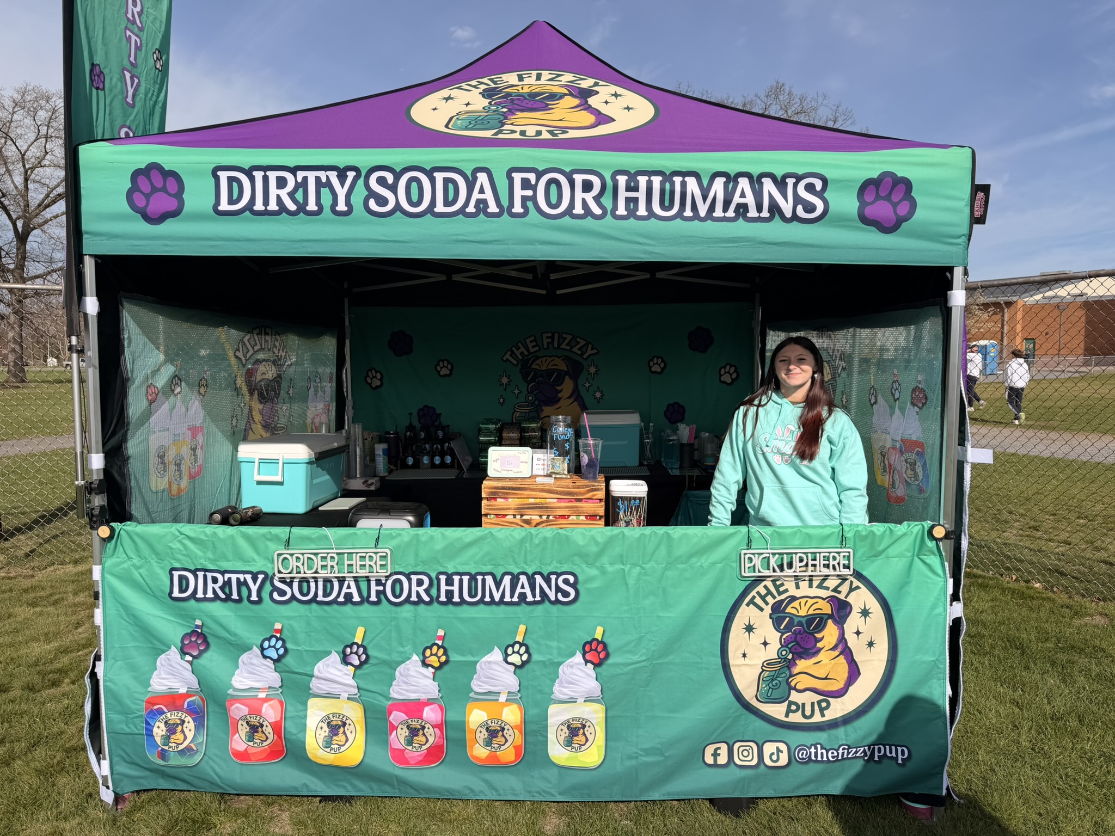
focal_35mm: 24
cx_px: 558
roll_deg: +0.6
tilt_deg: -5.6
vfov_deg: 56.8
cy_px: 418
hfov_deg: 71.6
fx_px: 773
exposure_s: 1/6173
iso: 80
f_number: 1.78
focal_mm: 6.76
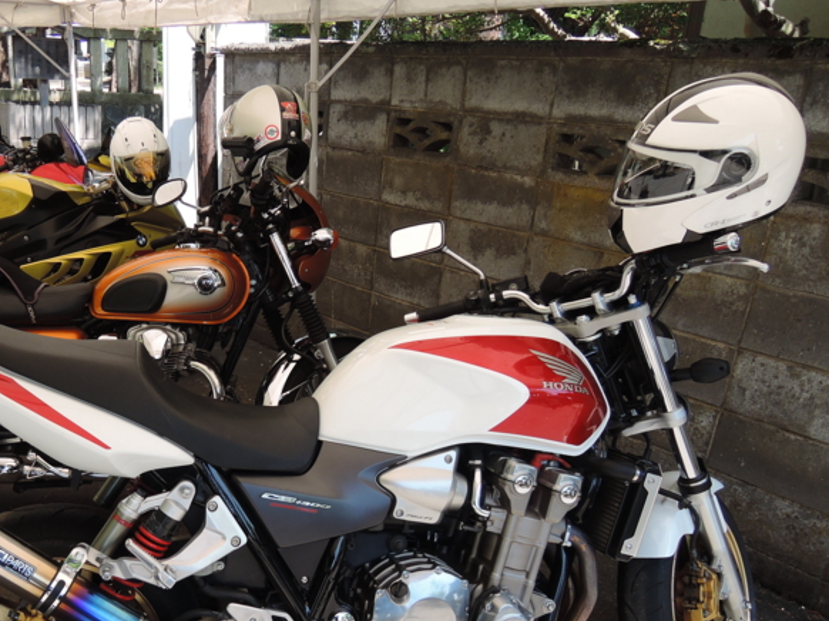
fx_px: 790
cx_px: 271
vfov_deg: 42.5
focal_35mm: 33
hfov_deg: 54.2
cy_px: 395
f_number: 2.8
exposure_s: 1/250
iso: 80
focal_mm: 5.1
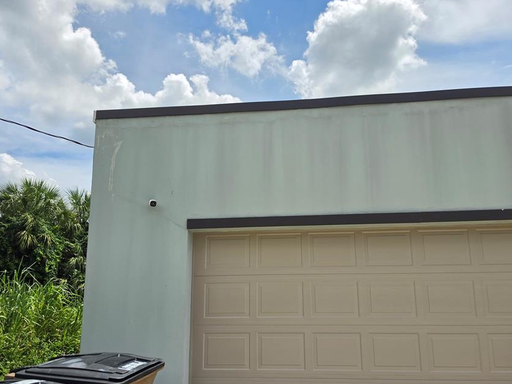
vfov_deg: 49.6
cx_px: 275
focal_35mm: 28
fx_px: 414
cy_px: 222
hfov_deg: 63.4
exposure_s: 1/7939
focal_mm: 6.5
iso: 50
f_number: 1.4
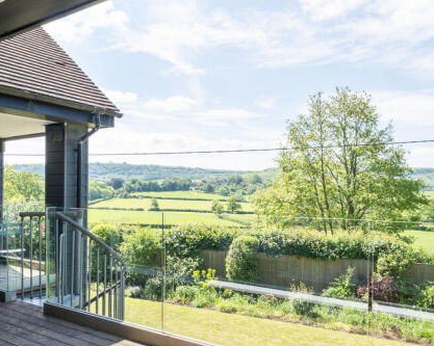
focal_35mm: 31
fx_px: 398
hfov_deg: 56.6
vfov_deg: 47.0
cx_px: 164
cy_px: 192
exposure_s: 1/60
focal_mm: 14
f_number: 8
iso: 100
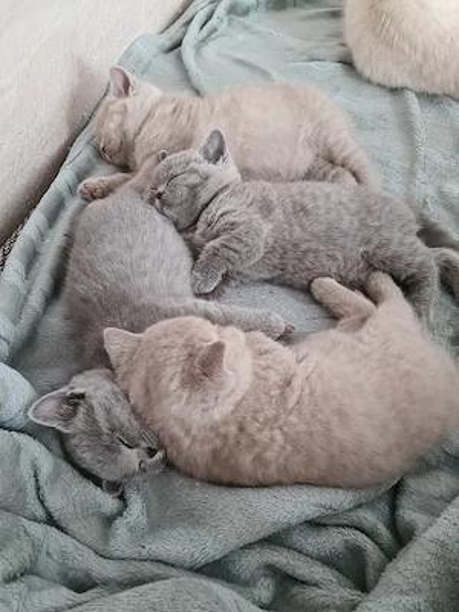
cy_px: 306
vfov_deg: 65.3
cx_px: 230
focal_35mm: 27
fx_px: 477
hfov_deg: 51.4
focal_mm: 5.9
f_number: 2
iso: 640
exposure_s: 1/33
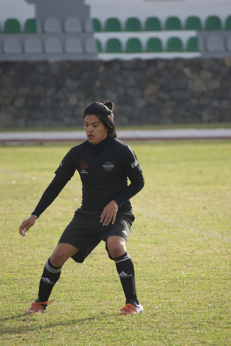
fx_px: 4331
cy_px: 173
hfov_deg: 3.1
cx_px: 116
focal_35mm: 450
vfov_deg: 4.6
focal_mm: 300
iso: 400
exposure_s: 1/1000
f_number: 5.6
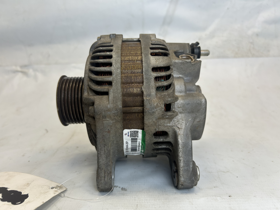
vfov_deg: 53.1
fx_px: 210
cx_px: 140
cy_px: 105
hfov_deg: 67.3
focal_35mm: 26
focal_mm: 5.7
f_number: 1.5
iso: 50
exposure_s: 1/330
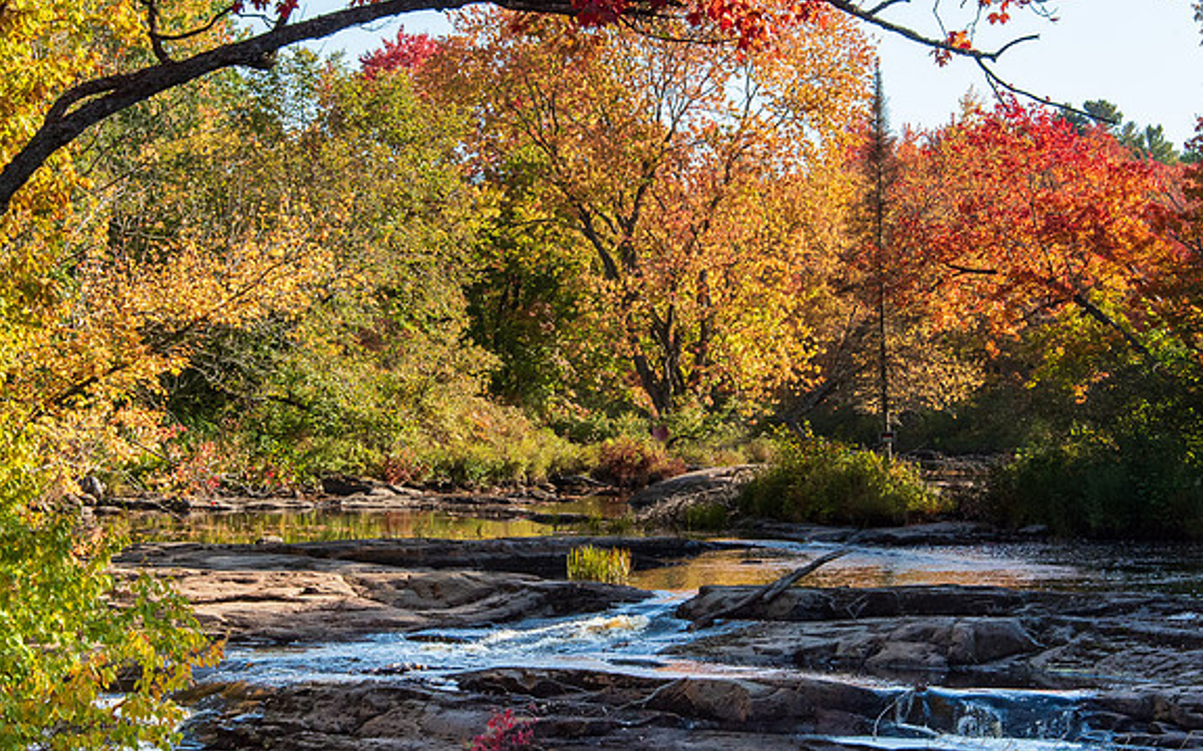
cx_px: 603
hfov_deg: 21.9
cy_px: 399
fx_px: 3114
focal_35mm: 95
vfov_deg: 13.8
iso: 1600
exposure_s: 1/125
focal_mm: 90
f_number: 22
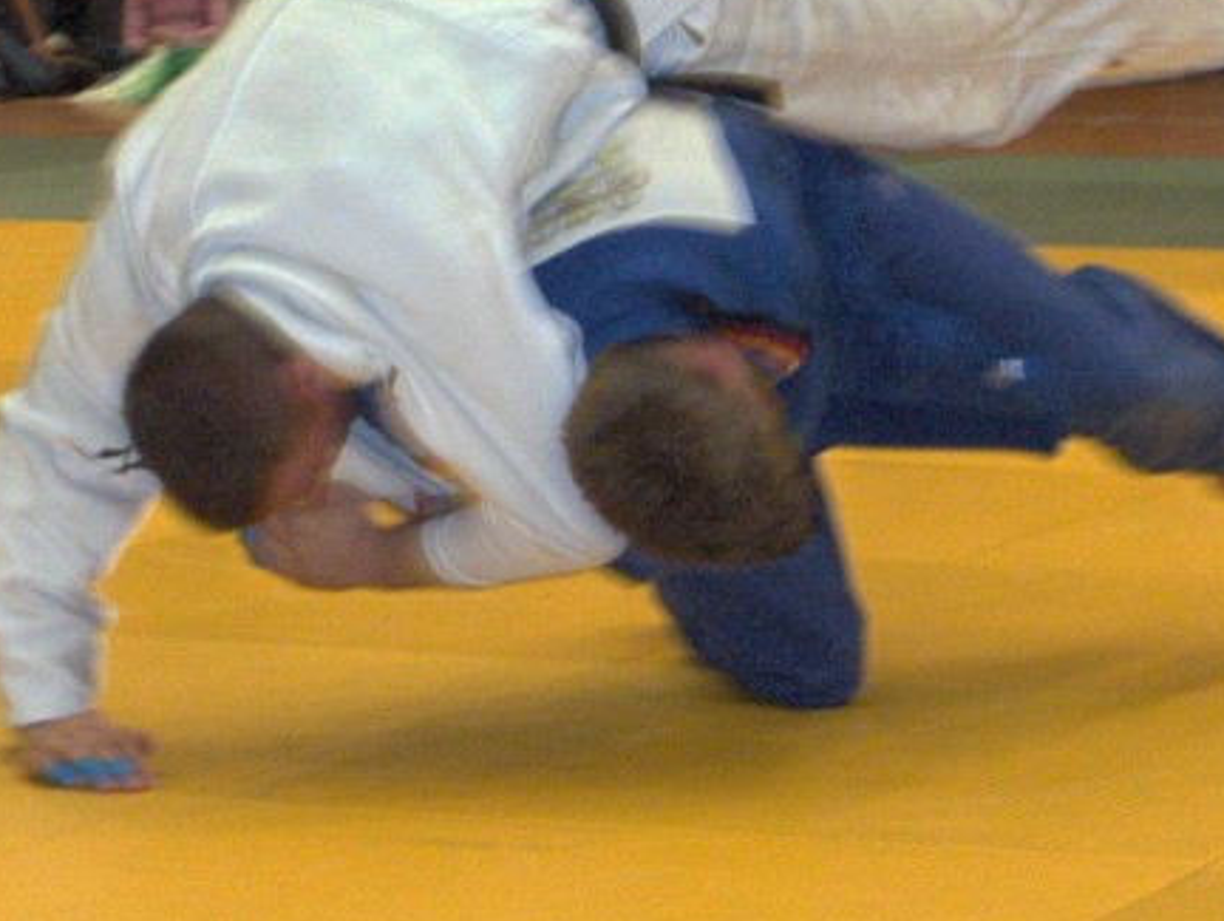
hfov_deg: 10.6
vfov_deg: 7.9
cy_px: 85
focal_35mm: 187
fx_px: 6620
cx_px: 436
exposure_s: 1/125
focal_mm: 20.8
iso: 100
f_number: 4.4
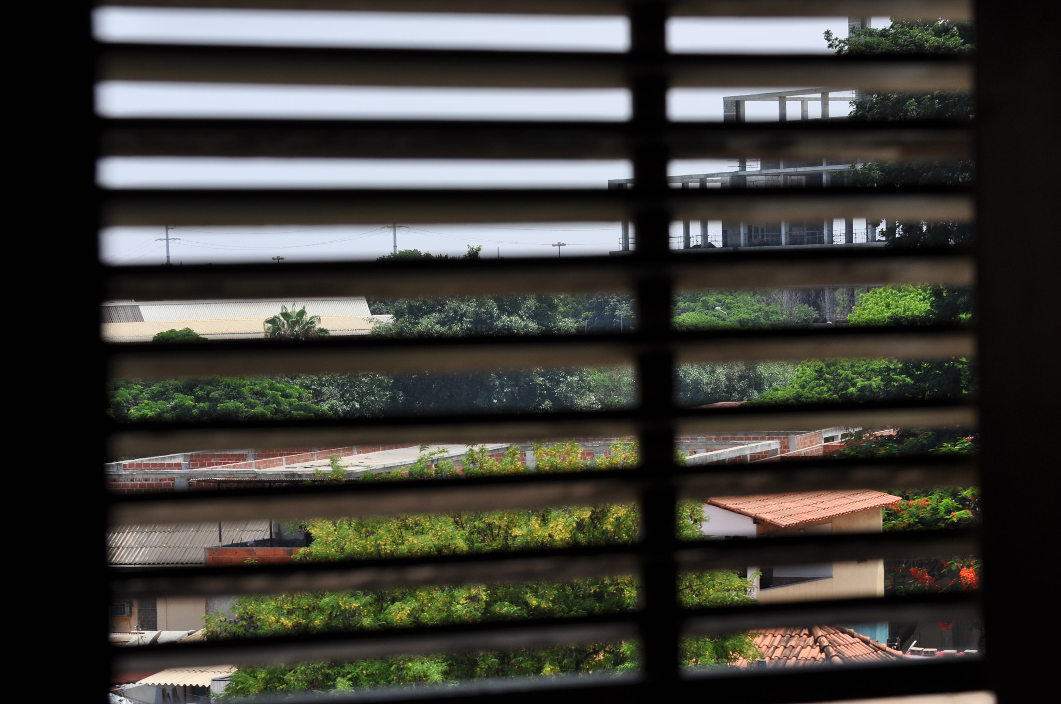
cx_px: 530
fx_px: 4194
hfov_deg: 14.4
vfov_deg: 9.6
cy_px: 352
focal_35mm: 142
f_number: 10
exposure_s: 1/400
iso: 200
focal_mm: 95
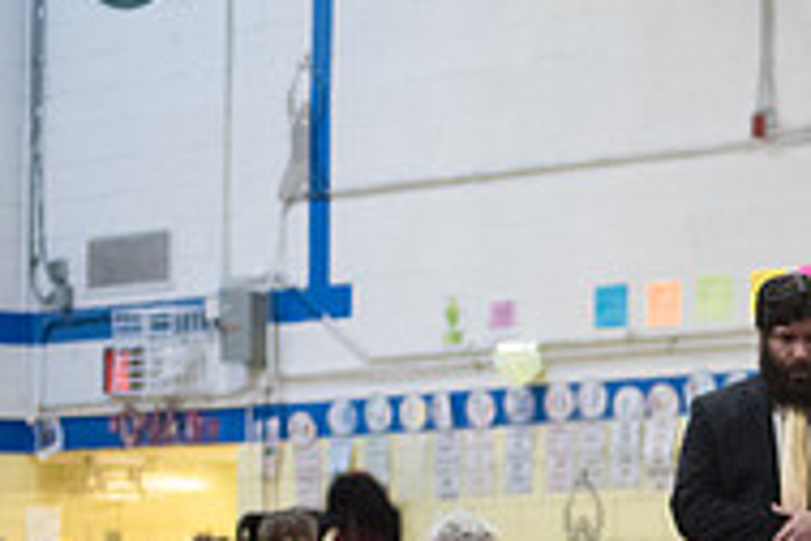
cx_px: 1133
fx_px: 5519
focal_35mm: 245
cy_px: 749
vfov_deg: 5.6
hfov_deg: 8.3
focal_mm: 80
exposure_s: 1/500
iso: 8000
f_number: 3.5
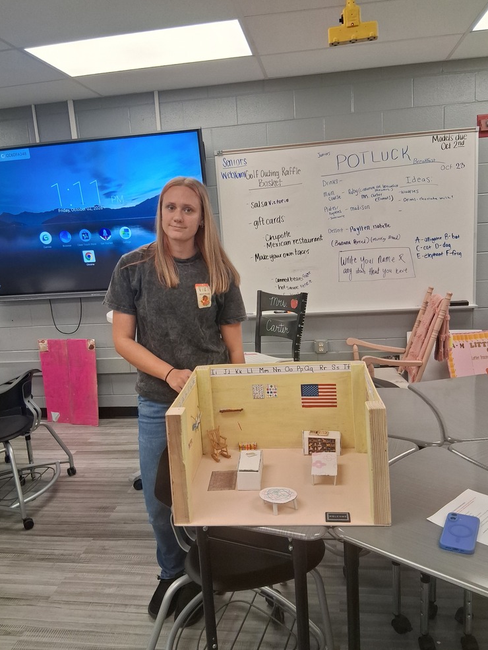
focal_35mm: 27
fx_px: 507
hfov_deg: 51.4
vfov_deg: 65.3
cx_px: 248
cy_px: 326
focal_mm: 3.98
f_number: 1.8
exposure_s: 1/120
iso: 200
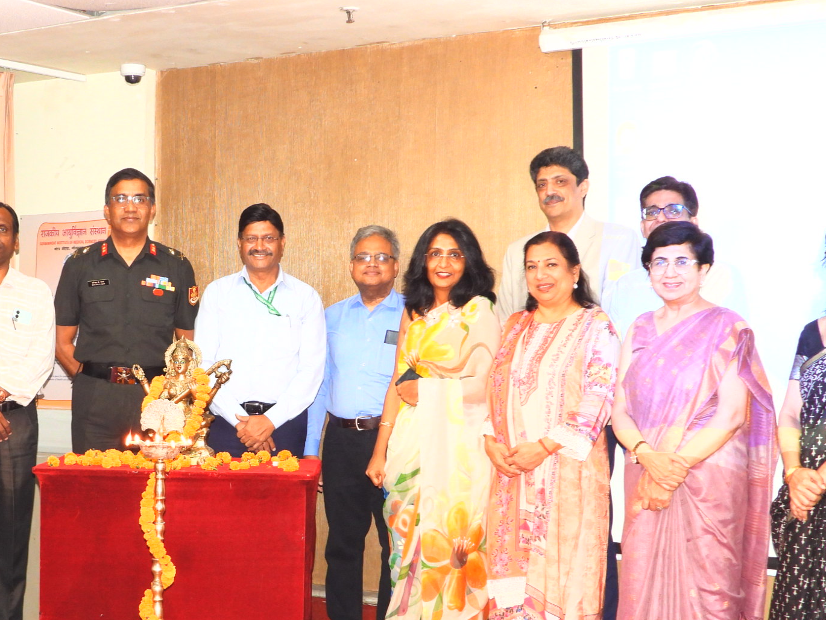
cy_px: 407
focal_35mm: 63
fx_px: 1504
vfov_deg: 23.2
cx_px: 220
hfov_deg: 30.3
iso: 220
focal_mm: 6.8
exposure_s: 1/30
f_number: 3.2
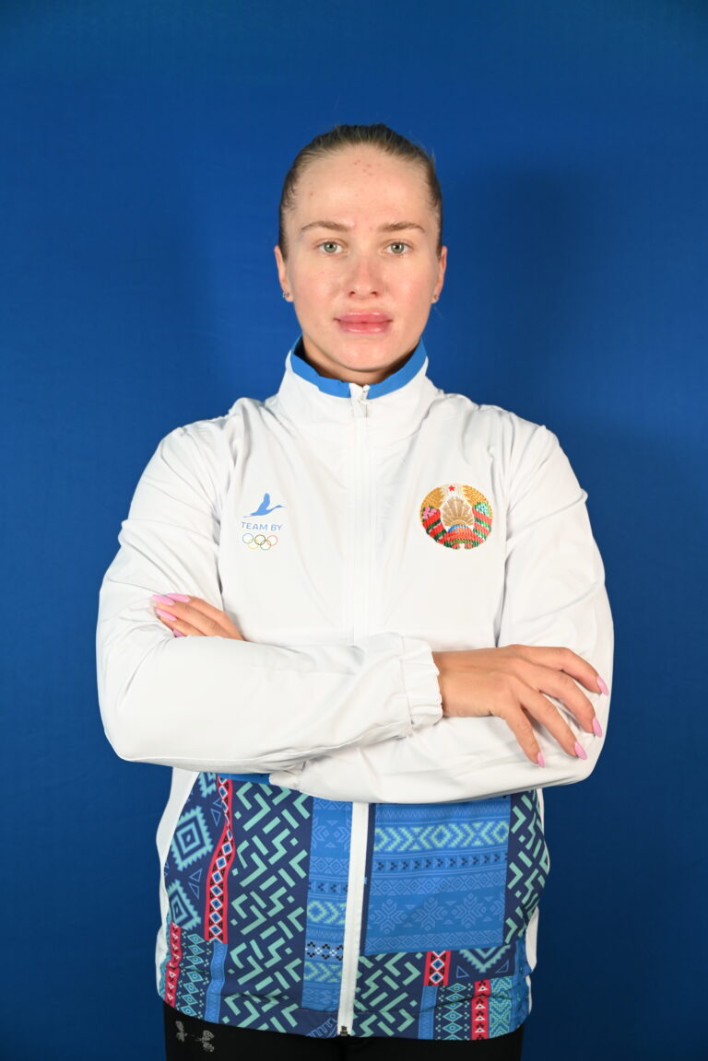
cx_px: 354
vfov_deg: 46.4
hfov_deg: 31.9
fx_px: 1239
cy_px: 530
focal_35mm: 42
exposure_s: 1/60
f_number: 4.8
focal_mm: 42
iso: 500
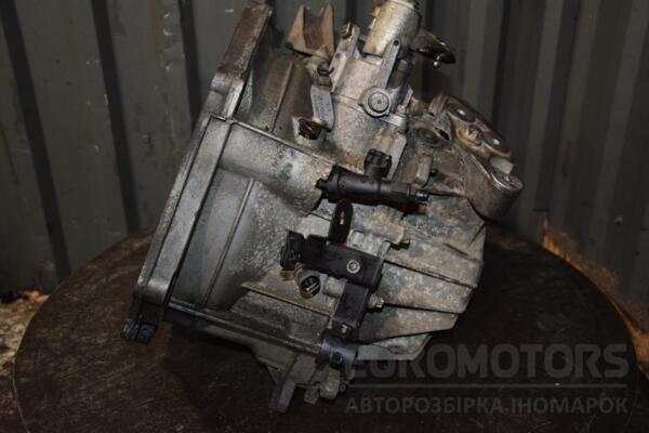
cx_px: 324
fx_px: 703
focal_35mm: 39
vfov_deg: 34.2
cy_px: 216
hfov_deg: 49.6
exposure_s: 1/60
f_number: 5
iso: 800
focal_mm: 26
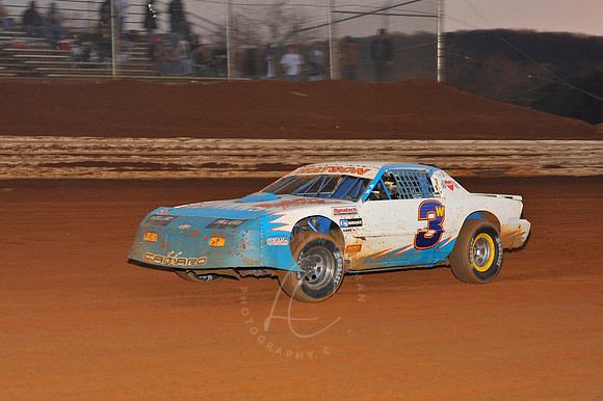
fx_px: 1440
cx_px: 302
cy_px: 200
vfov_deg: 15.9
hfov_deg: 23.7
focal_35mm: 86
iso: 640
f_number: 7.1
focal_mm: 86
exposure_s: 1/250
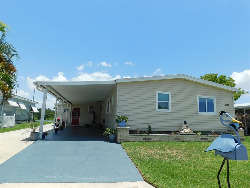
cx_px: 125
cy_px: 94
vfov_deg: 58.9
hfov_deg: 73.9
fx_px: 166
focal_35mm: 23
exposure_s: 1/500
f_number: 6
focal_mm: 4
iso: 125
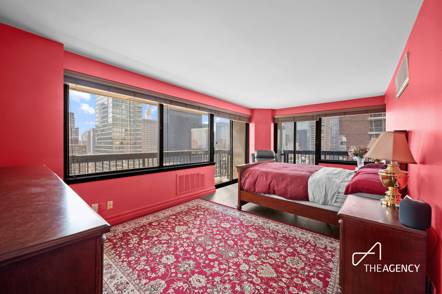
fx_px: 172
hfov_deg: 104.3
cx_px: 221
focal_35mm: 14
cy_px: 147
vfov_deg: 81.1
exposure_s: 1
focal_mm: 14
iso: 320
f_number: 13
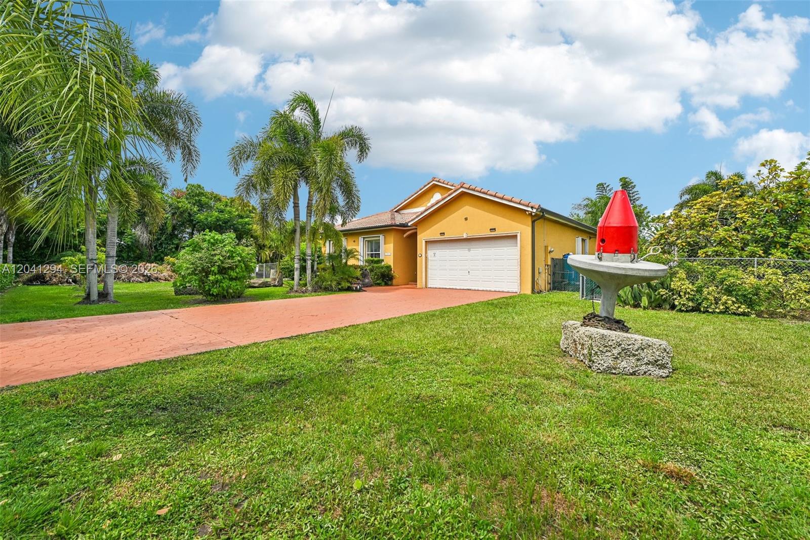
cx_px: 405
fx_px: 315
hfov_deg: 104.3
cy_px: 270
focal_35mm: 14
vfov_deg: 81.2
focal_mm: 14
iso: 100
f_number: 6.3
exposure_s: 1/400
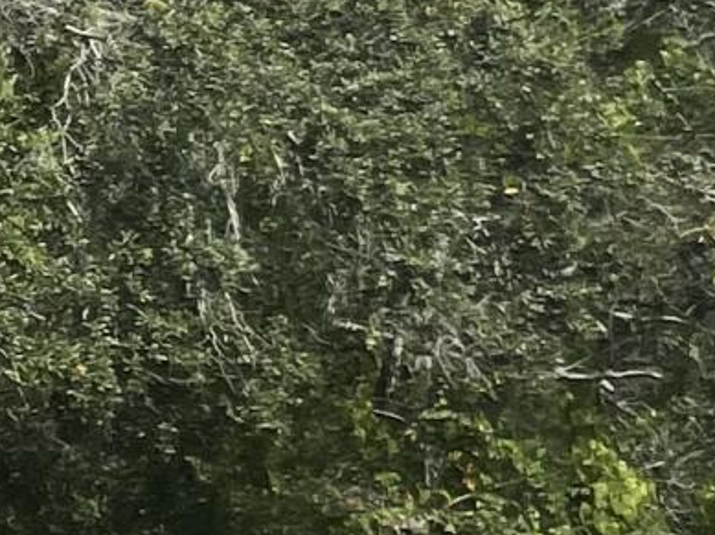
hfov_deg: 8.2
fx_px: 3983
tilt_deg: +8.5
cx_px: -1678
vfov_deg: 7.6
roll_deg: -1.6
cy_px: -217
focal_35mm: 193
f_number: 1.6
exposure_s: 1/4717
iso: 32
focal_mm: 5.1
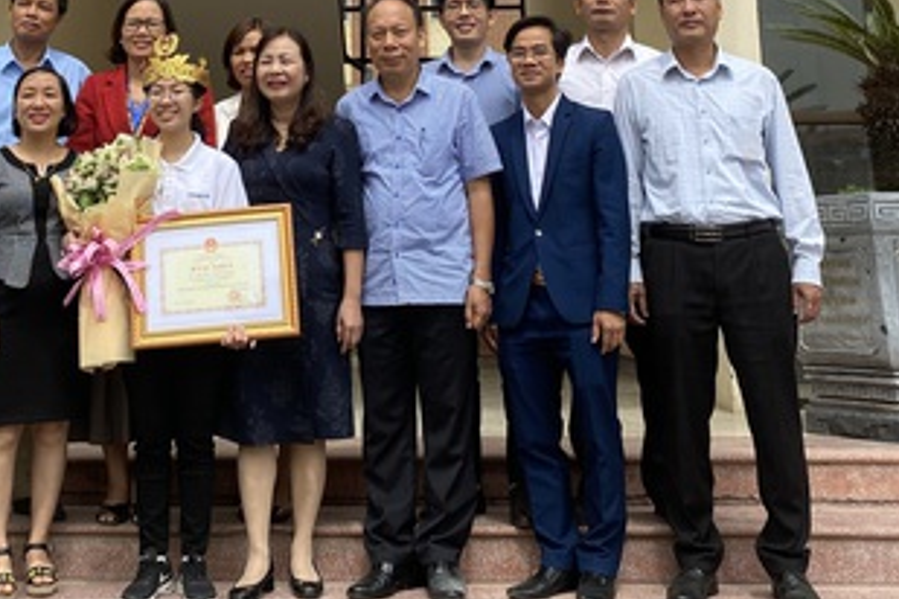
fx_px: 1398
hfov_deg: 35.4
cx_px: 314
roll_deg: +0.7
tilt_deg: +12.1
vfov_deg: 23.0
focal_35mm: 56
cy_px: -35
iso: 32
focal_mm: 4.25
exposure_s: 1/2358
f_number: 1.8
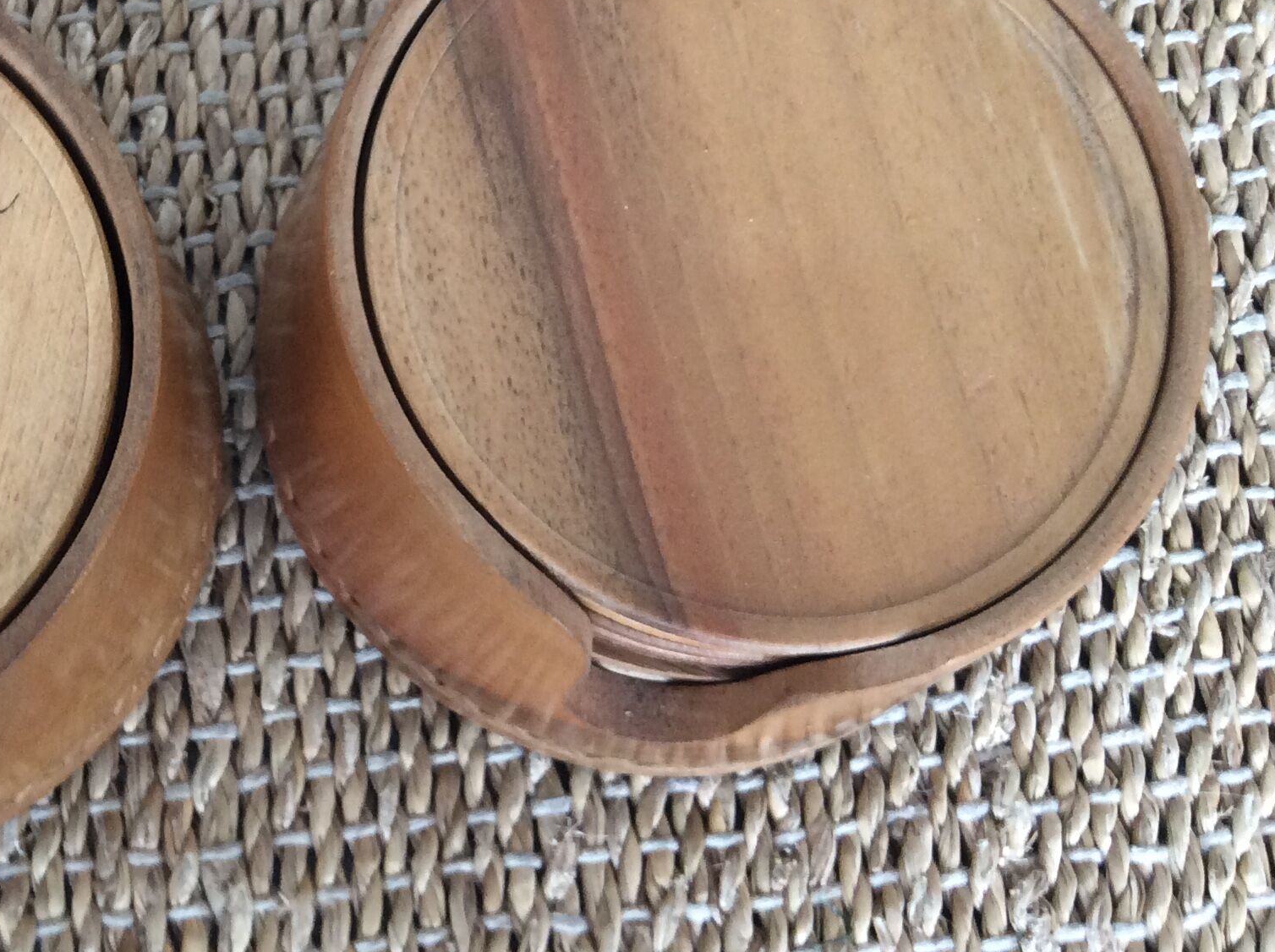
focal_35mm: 55
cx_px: 223
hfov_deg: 33.8
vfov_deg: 26.4
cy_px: 337
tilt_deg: -75.4
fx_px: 2023
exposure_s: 1/25
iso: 100
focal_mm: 3.3
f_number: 2.4
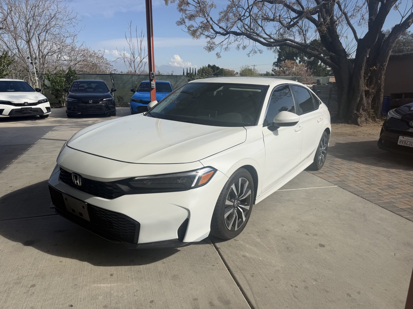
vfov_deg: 56.8
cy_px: 154
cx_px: 206
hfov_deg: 71.6
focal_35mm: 24
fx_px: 286
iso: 80
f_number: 1.78
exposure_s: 1/8130
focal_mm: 6.76
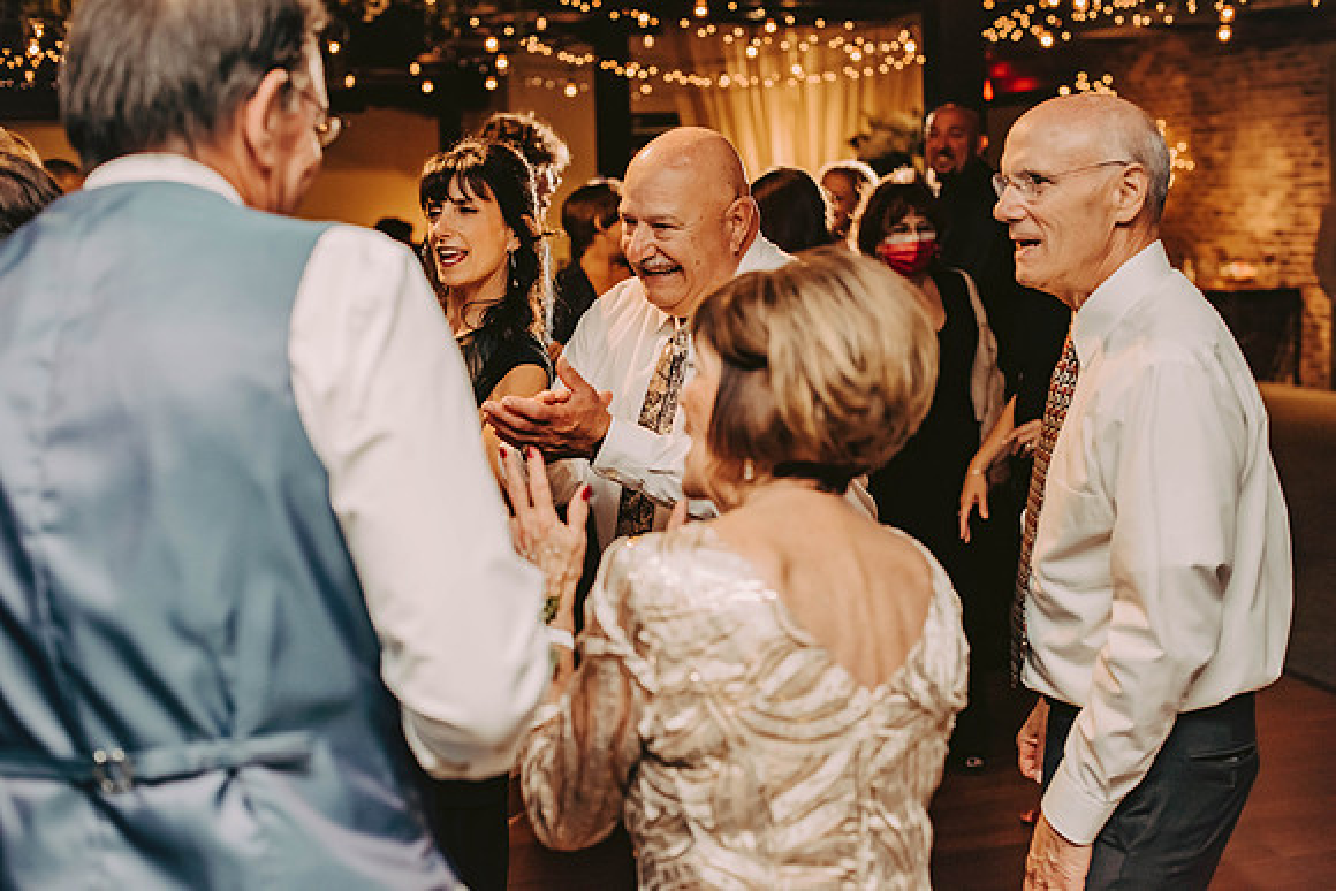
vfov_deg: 27.0
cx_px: 668
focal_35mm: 50
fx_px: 1856
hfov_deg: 39.6
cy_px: 446
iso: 2000
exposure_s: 1/200
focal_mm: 50
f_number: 3.2
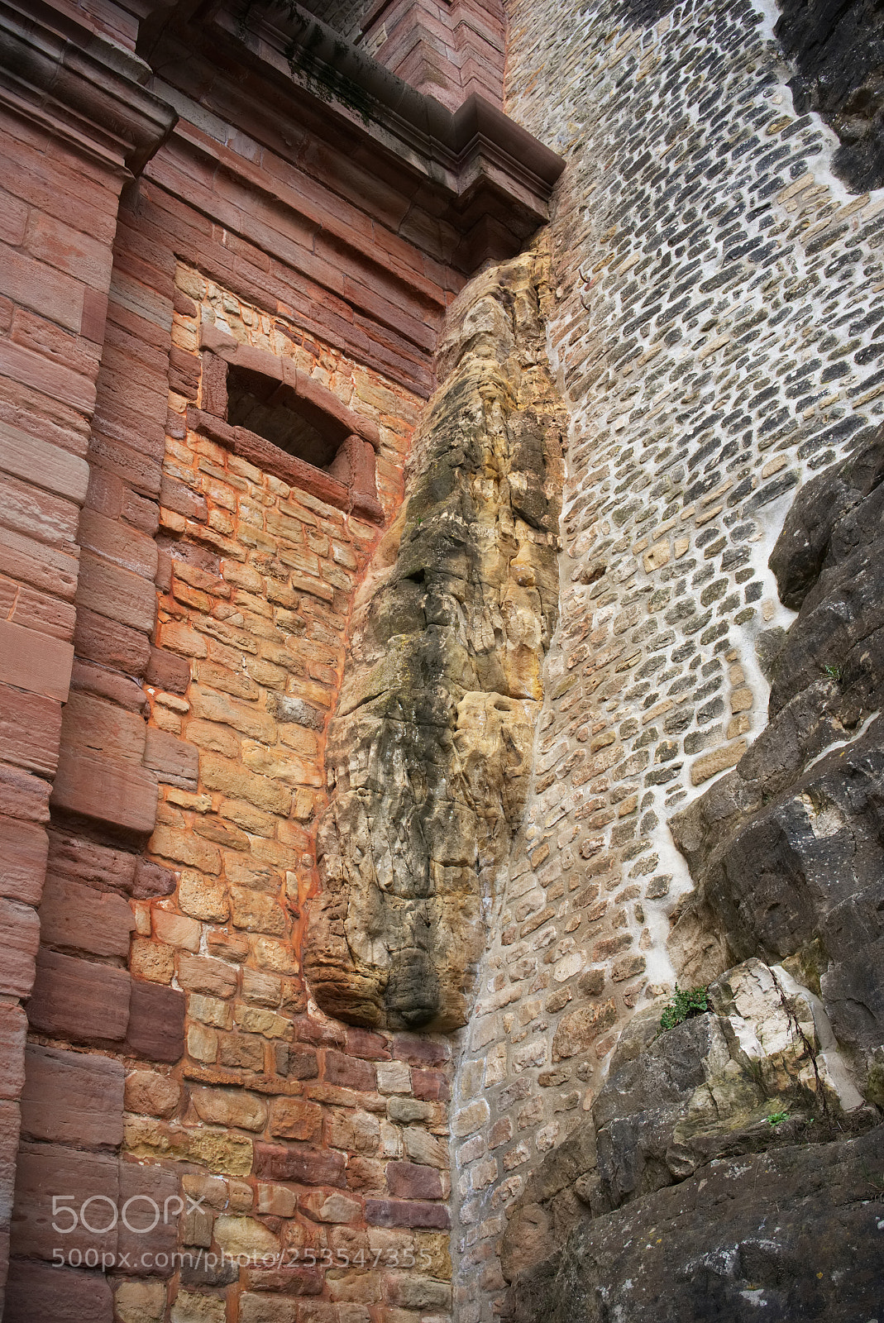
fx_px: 1287
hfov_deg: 37.9
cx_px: 442
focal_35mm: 35
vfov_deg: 54.4
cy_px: 662
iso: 160
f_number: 8
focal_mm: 35
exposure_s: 1/60
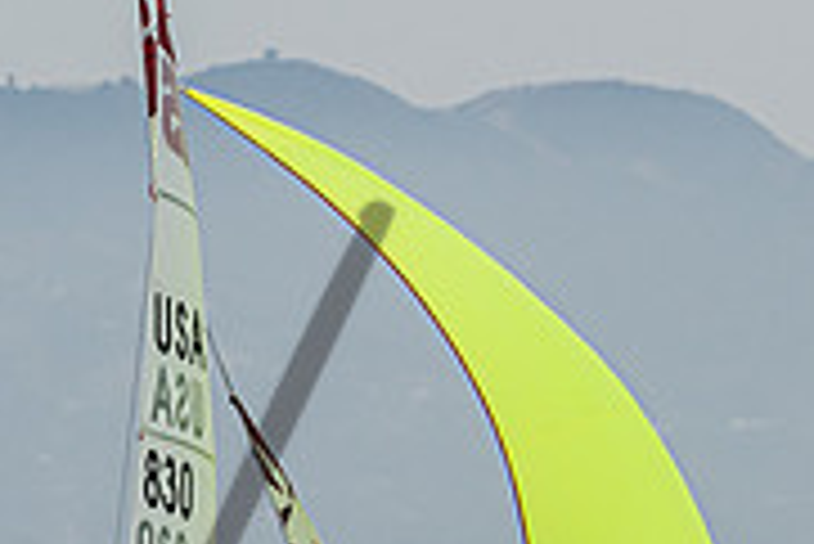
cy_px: 928
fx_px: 25638
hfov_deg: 1.8
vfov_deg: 1.2
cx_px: 575
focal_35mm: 1133
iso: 320
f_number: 8
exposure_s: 1/2000
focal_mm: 260
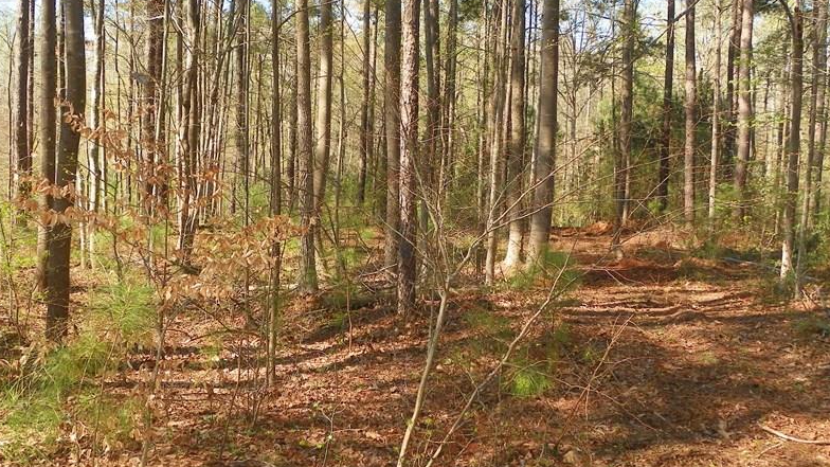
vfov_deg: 32.0
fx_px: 814
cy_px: 206
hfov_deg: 53.8
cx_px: 359
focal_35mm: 37
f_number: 4
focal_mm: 4.6
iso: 64
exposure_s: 1/200
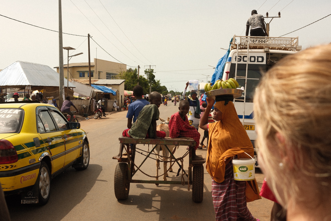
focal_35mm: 41
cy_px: 110
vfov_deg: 32.6
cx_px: 166
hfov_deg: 47.4
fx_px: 377
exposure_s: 1/500
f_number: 6.4
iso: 160
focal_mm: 27
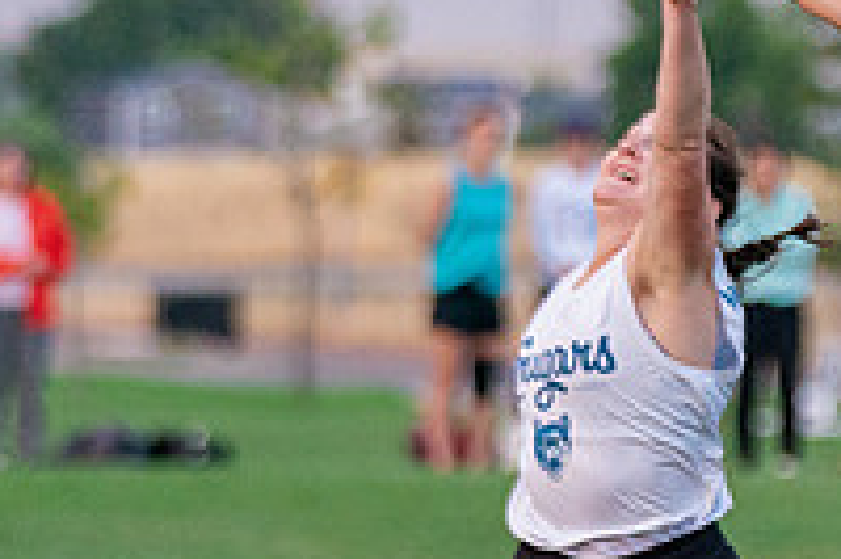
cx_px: 1014
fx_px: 12791
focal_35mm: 548
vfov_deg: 2.5
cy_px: 512
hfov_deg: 3.8
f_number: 2.8
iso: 2500
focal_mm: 136
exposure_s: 1/4000
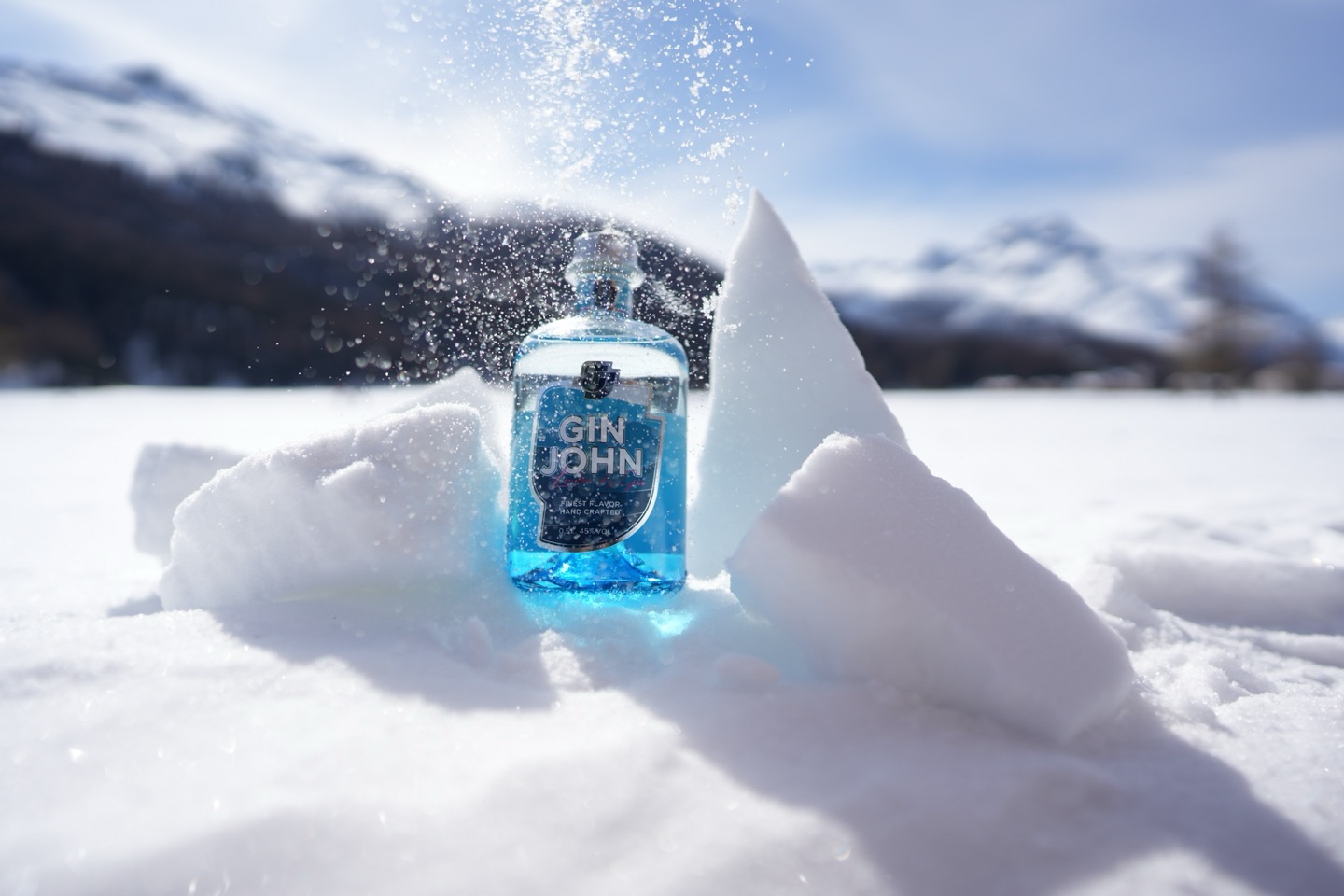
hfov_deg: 73.7
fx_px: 896
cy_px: 448
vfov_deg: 53.1
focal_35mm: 24
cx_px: 672
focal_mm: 24
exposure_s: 1/6400
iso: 100
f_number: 2
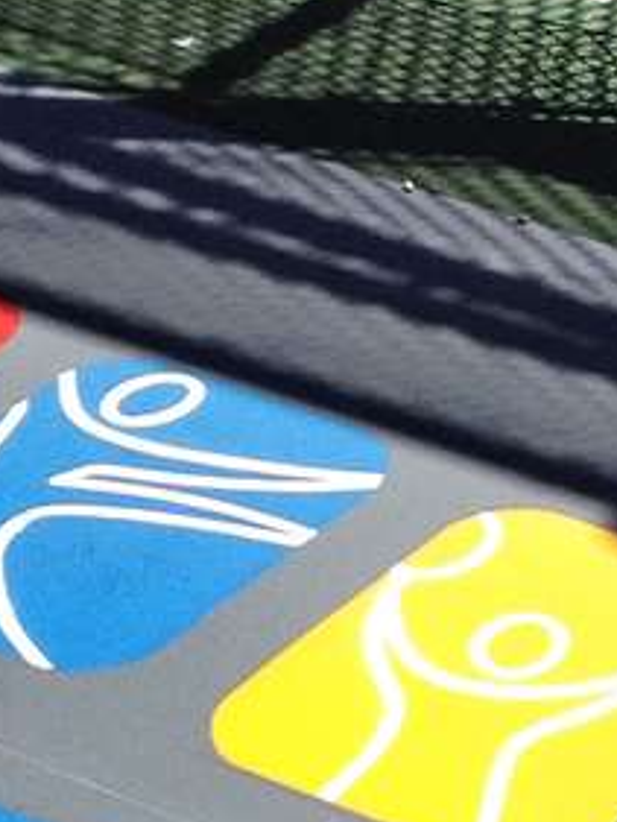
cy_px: 474
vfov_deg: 9.9
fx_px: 4726
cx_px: 330
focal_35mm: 199
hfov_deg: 7.5
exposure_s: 1/2513
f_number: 2.4
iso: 50
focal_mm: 4.28
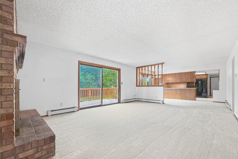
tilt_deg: +0.3
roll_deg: +0.7
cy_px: 86
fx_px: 99
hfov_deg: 100.4
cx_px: 120
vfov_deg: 77.1
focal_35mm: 15
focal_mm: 2.2
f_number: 2.2
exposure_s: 1/120
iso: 160
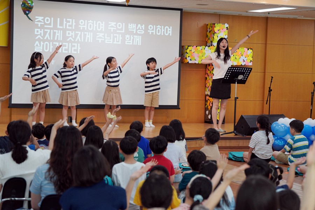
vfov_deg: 16.7
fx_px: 717
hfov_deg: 24.8
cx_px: 158
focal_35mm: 82
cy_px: 105
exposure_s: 1/160
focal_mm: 82
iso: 800
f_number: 4
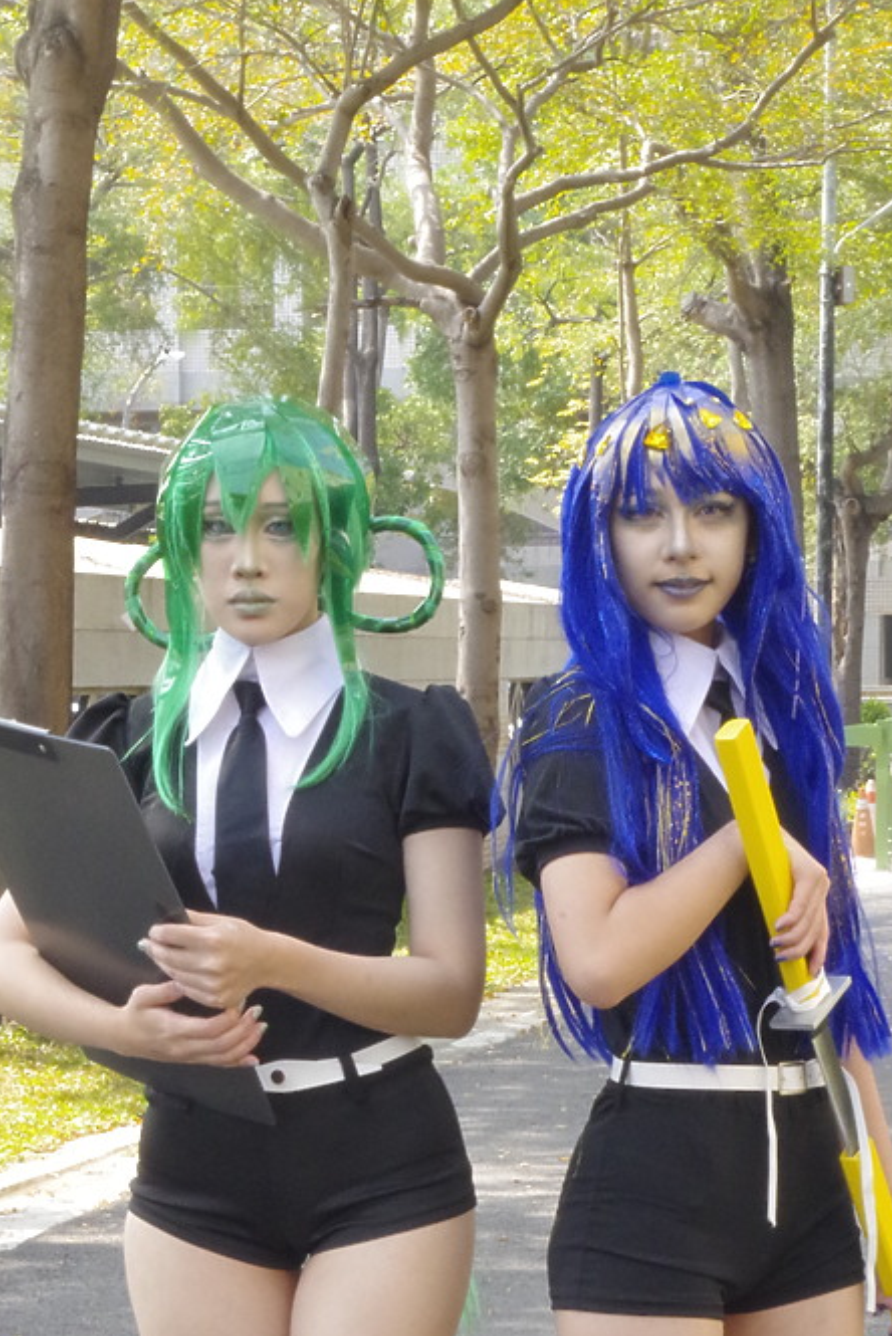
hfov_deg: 13.3
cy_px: 1159
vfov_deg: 19.5
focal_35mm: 103
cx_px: 458
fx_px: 3819
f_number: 4.5
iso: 2000
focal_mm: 39
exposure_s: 1/40
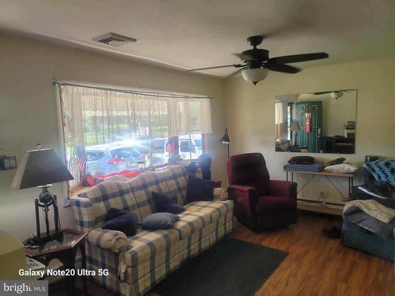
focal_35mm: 25
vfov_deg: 54.9
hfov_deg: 69.4
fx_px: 285
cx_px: 198
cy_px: 148
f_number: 1.8
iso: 80
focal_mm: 7
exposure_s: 1/120
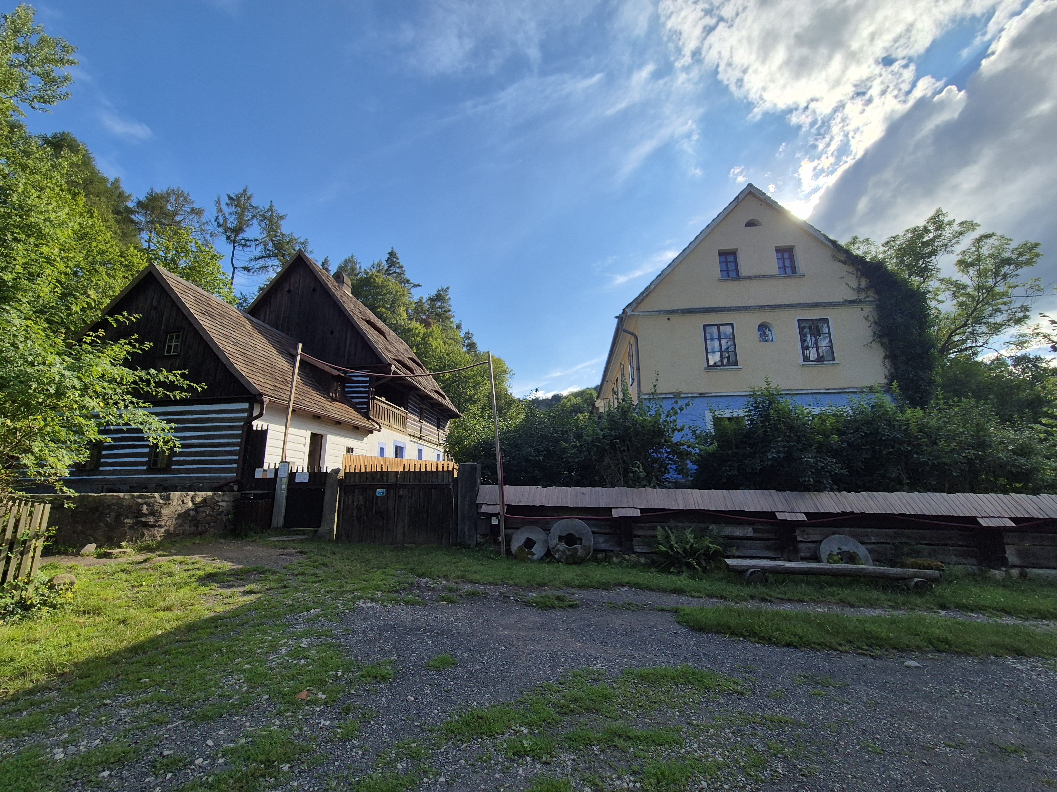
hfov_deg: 106.2
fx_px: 397
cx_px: 528
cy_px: 396
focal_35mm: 13
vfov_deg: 89.9
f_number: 2.2
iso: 50
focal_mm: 2.2
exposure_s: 1/2288
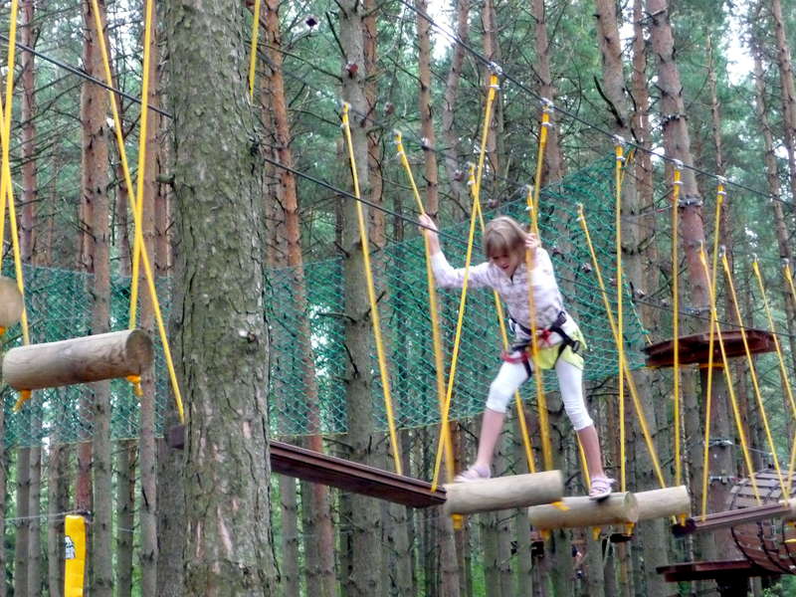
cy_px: 298
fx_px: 1656
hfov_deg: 27.0
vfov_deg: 20.4
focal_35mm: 72
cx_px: 398
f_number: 4.6
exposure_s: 1/20
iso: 800
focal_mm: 12.2
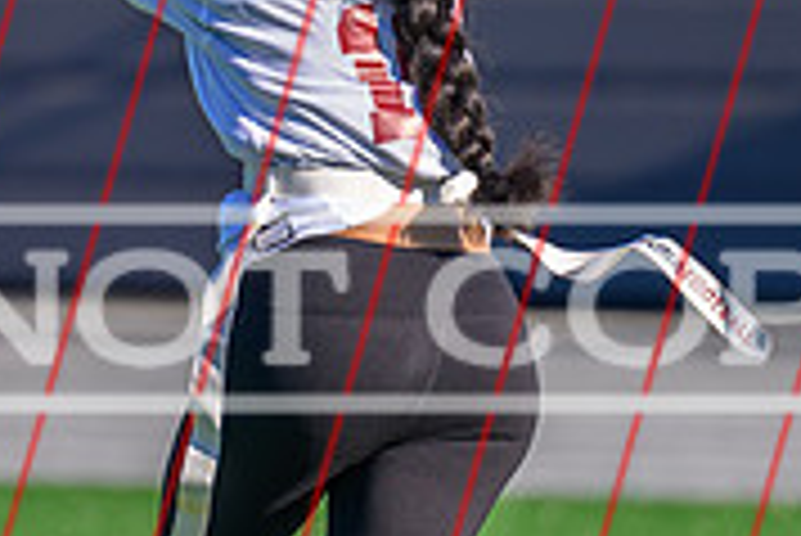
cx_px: 205
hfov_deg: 2.1
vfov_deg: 1.4
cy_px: 200
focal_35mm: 1004
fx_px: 22357
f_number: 2.8
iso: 100
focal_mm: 200
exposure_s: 1/1000
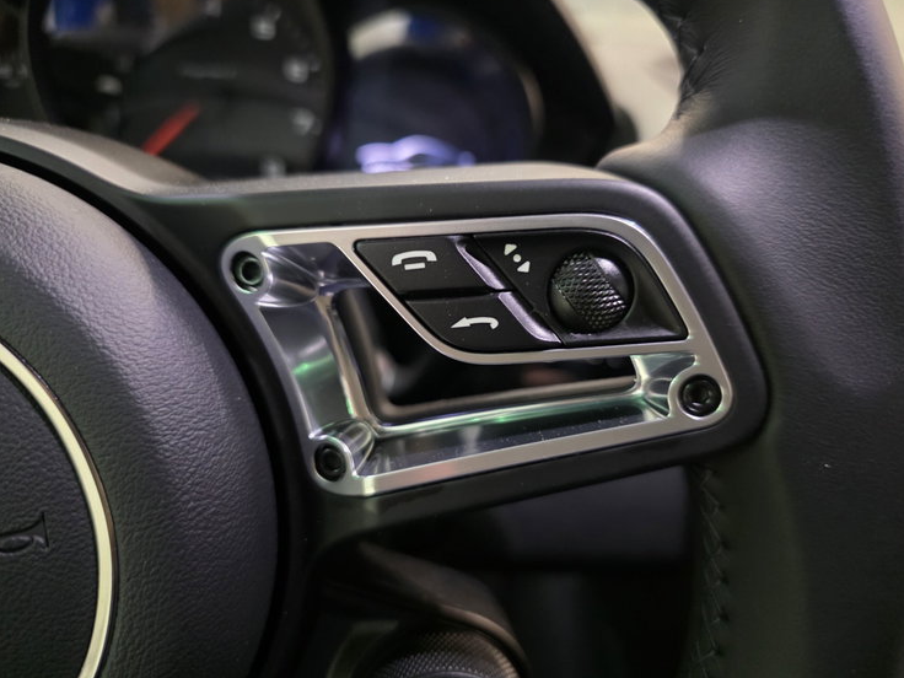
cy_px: 345
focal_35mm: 24
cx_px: 464
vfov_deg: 56.8
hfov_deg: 71.6
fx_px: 627
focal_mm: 6.3
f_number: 1.7
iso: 1250
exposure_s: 1/30
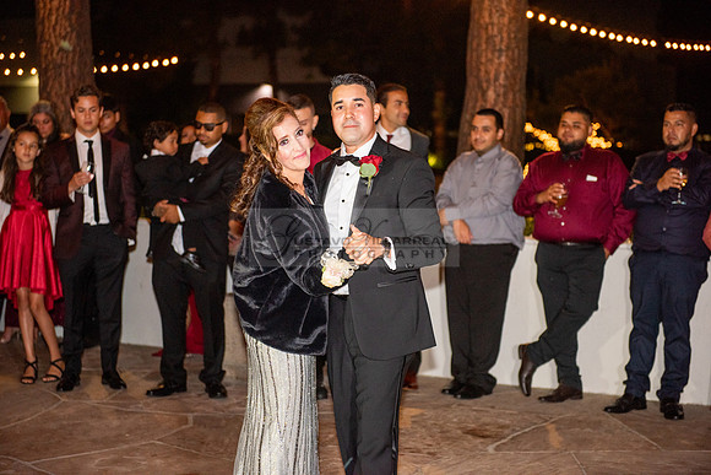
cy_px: 238
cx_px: 356
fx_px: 1383
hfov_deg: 28.8
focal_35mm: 70
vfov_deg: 19.5
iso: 1250
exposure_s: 1/125
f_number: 2.8
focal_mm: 70
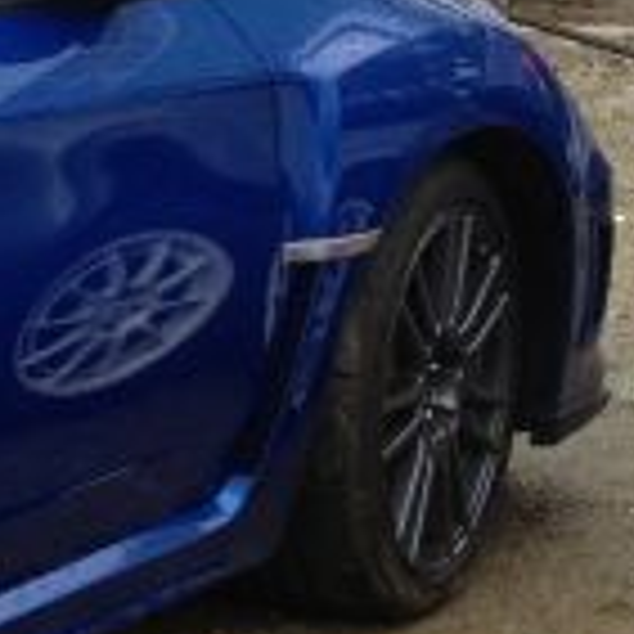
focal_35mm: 176
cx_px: -1061
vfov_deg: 9.9
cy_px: 324
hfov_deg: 8.7
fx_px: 3647
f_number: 2.4
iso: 50
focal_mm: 4.28
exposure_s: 1/415
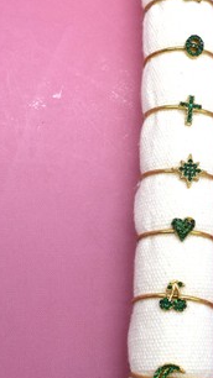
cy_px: 116
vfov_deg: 19.0
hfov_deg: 10.7
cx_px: 182
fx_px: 1129
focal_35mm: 112
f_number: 8
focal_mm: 27
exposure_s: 1/200
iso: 400
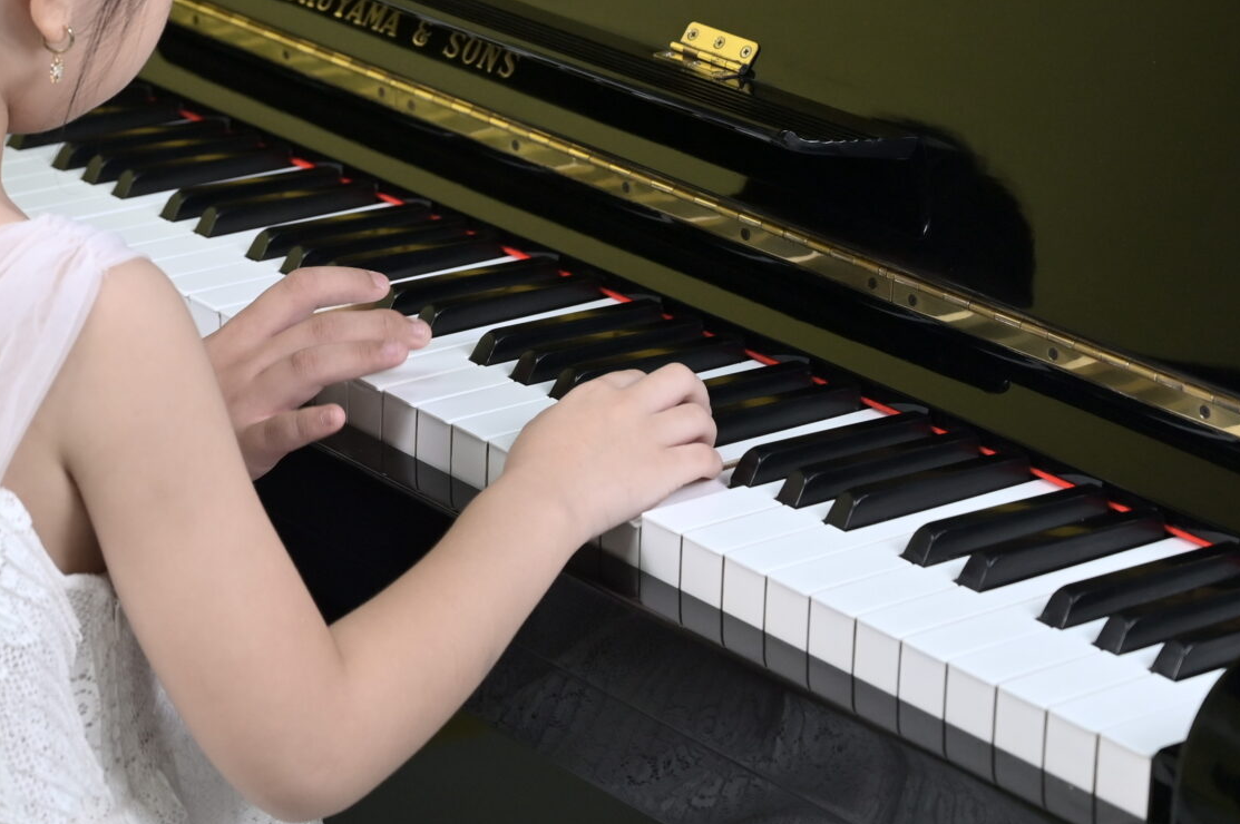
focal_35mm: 115
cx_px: 211
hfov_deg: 17.6
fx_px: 3958
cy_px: -86
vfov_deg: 11.7
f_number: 5
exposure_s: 1/100
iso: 320
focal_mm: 50
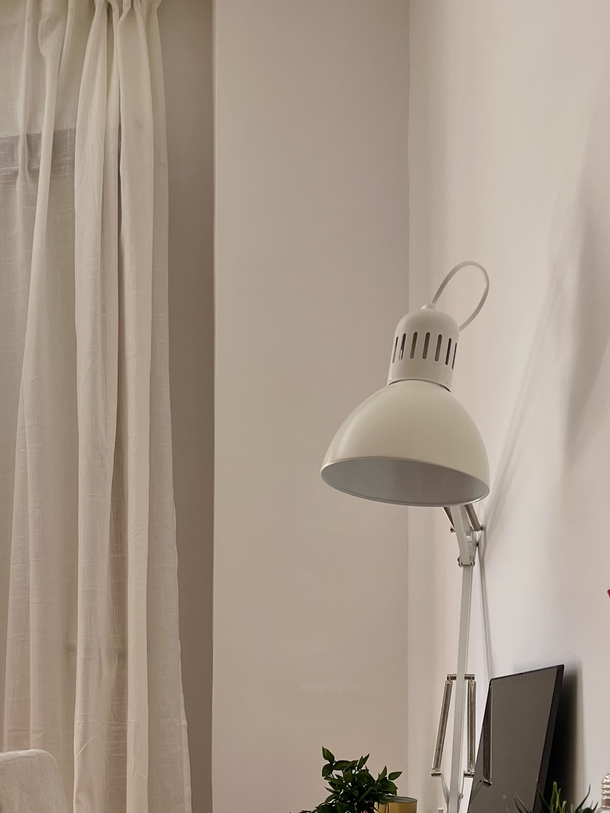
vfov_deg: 31.1
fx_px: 1386
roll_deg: +0.8
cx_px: 85
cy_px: 741
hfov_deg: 24.3
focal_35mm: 59
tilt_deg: -0.2
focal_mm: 5.1
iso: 50
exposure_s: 1/161
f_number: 1.6
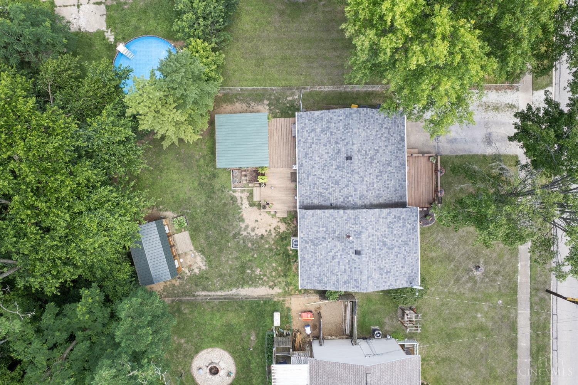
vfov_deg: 57.2
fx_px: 353
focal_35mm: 22
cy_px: 192
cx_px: 289
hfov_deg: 78.6
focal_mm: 8.38
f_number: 2.8
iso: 100
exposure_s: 1/350
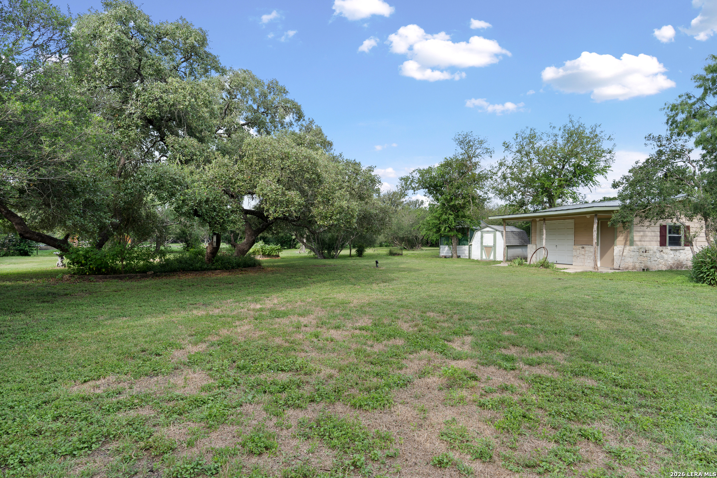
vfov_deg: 61.9
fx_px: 398
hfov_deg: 84.0
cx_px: 358
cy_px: 239
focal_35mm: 20
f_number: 8
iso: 100
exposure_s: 1/30
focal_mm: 20
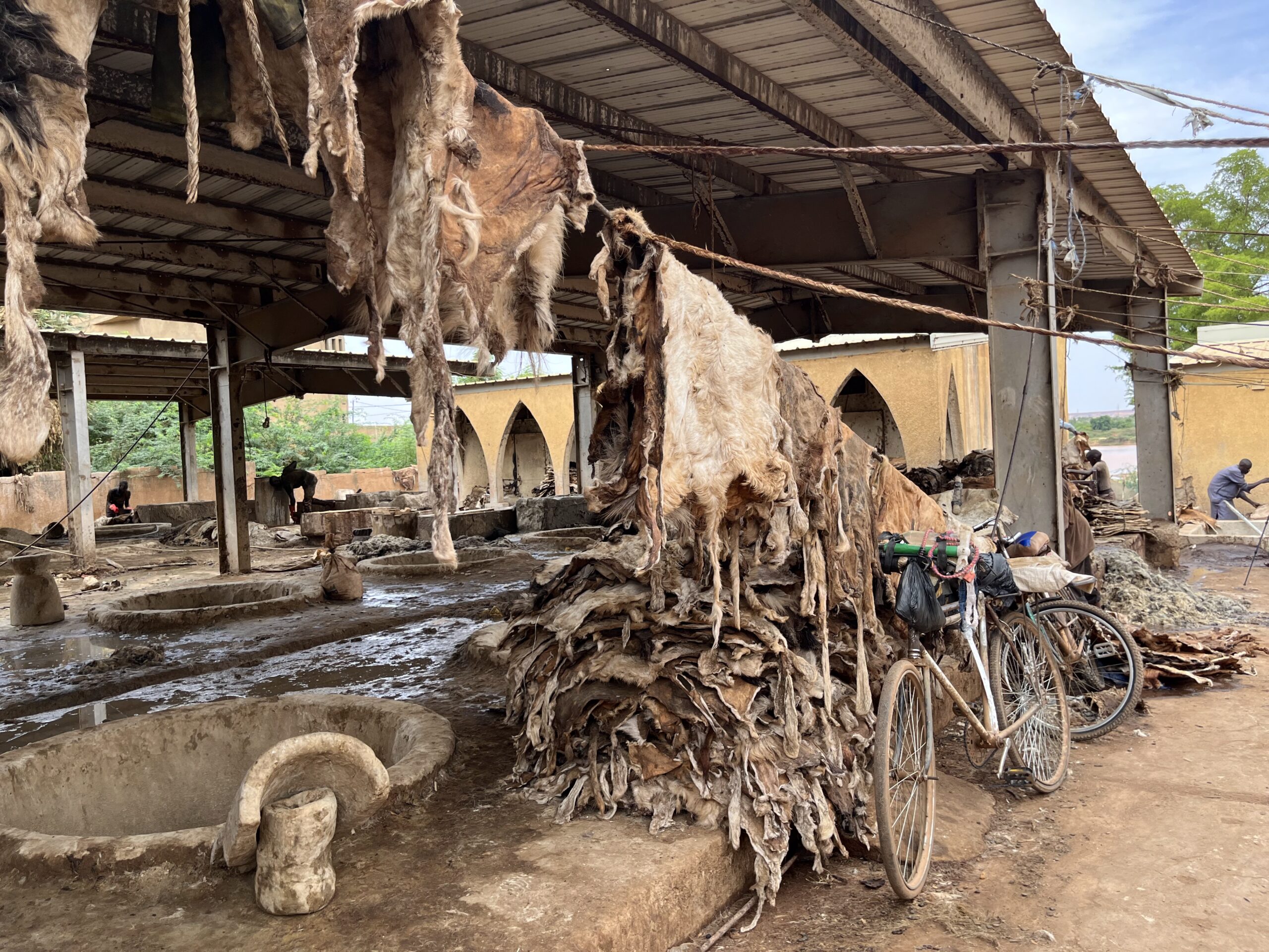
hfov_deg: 67.3
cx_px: 634
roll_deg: +4.1
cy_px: 476
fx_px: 953
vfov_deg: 53.1
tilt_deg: -1.1
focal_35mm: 26
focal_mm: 5.1
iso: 50
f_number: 1.6
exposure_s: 1/751
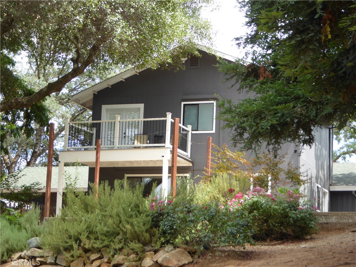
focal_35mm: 91
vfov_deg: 16.2
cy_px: 134
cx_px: 178
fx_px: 936
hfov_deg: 21.5
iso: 100
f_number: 4.8
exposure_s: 1/80
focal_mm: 15
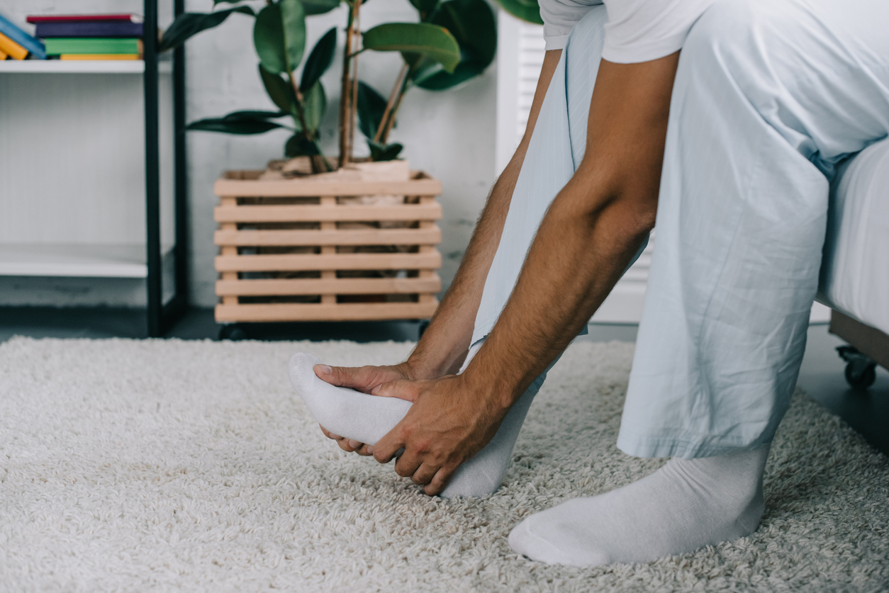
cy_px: 296
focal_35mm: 50
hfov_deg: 39.6
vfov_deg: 27.0
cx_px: 444
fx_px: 1235
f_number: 3.5
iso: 800
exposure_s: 1/160
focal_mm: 50
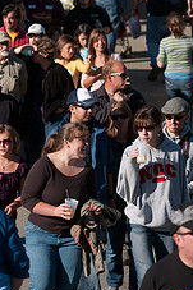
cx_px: 130
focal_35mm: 371
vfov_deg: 5.5
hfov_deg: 3.7
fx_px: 2988
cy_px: 10
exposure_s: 1/2500
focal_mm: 125
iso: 200
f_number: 4
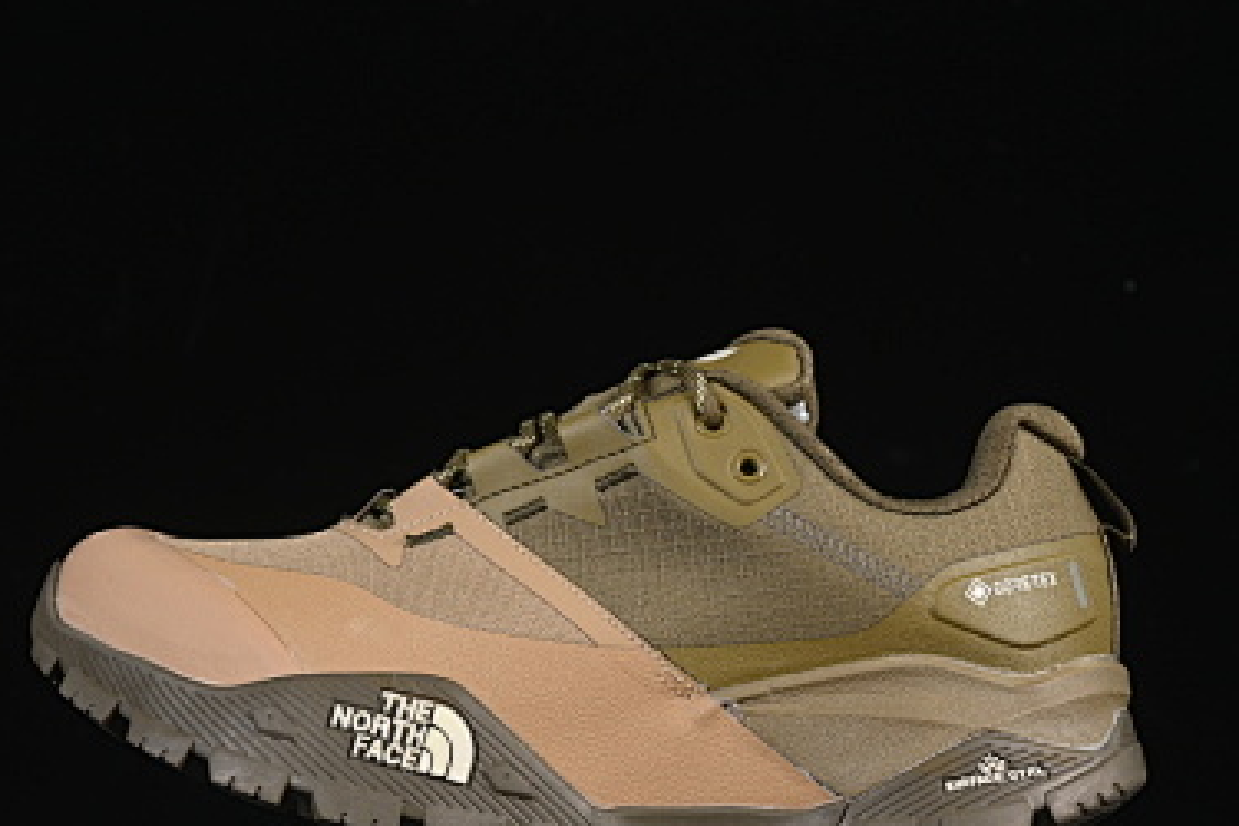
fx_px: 3441
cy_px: 534
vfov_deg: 13.7
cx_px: 598
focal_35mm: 100
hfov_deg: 20.4
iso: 160
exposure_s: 1/60
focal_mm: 50
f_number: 7.1
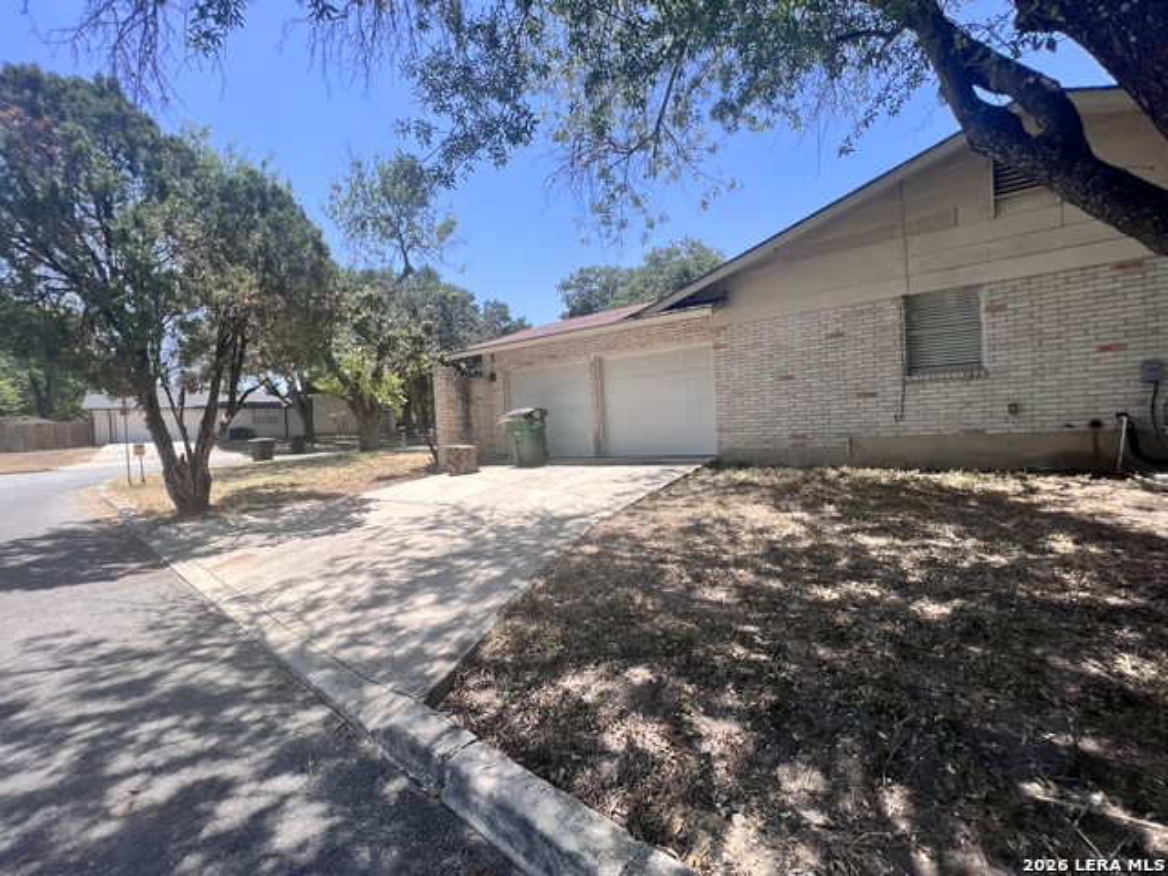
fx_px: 439
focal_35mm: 13
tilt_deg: -1.8
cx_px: 584
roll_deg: +3.0
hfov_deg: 106.2
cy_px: 438
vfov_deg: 89.9
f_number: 1.8
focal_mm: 1.57
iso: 32
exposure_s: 1/903
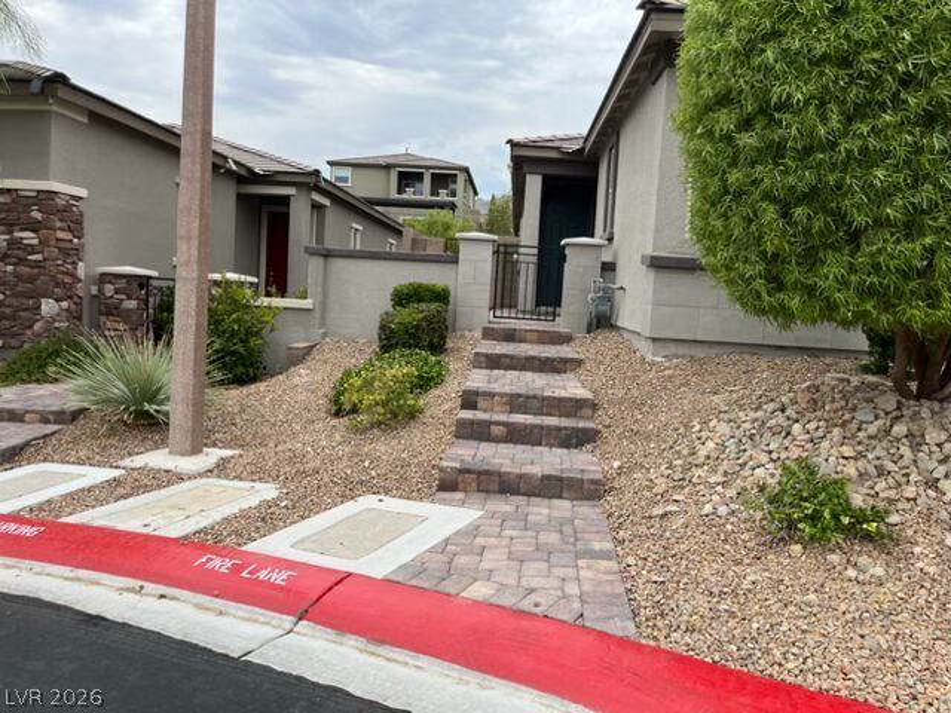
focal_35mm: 26
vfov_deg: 53.1
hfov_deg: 67.3
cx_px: 476
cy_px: 356
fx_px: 714
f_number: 1.6
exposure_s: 1/2825
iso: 50
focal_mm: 5.1
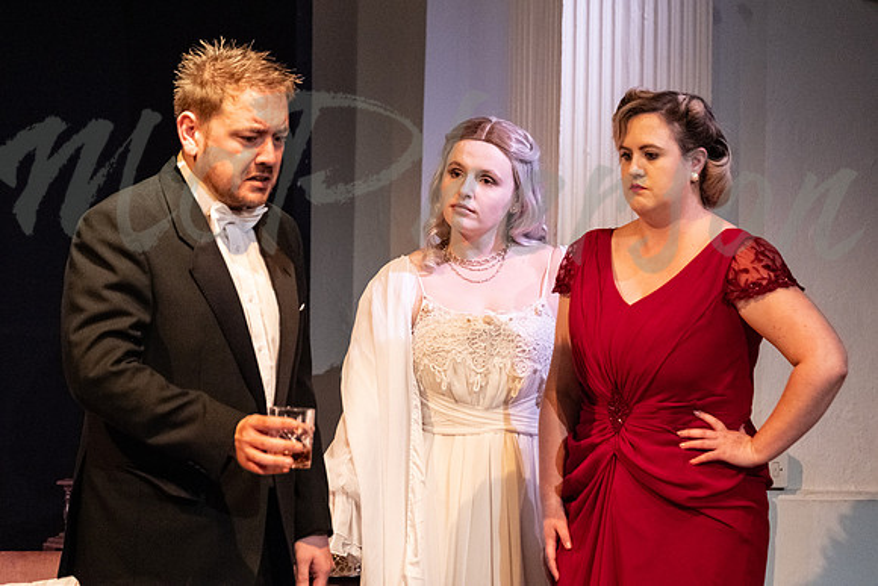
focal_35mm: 135
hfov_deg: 15.2
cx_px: 470
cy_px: 273
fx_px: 3288
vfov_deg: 10.2
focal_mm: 83.8
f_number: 3.2
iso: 2500
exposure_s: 1/250
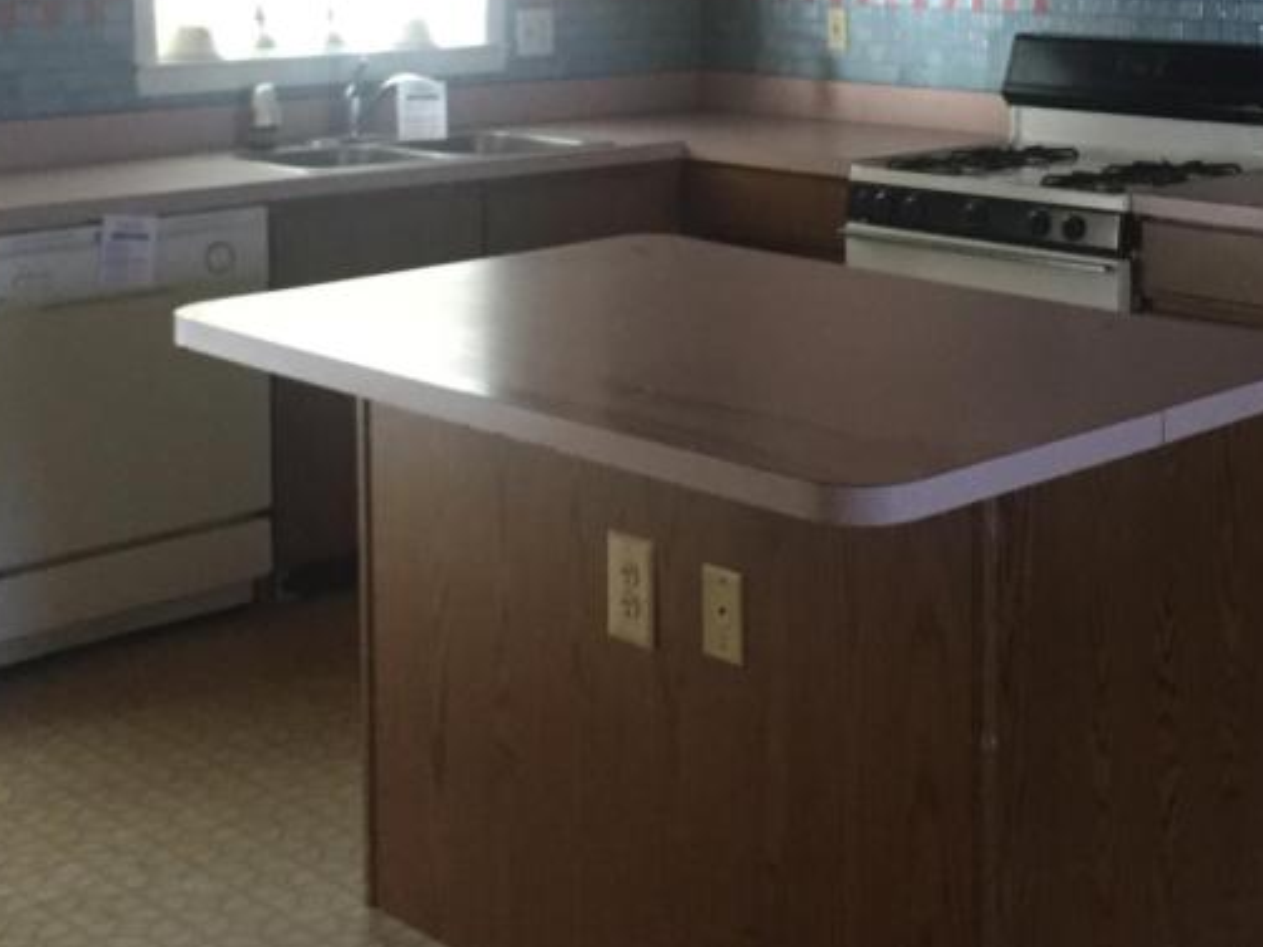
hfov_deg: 32.4
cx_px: 851
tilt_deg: -5.8
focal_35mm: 59
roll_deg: -1.1
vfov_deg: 23.9
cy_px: 40
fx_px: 2152
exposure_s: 1/20
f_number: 2.2
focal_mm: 4.15
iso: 250
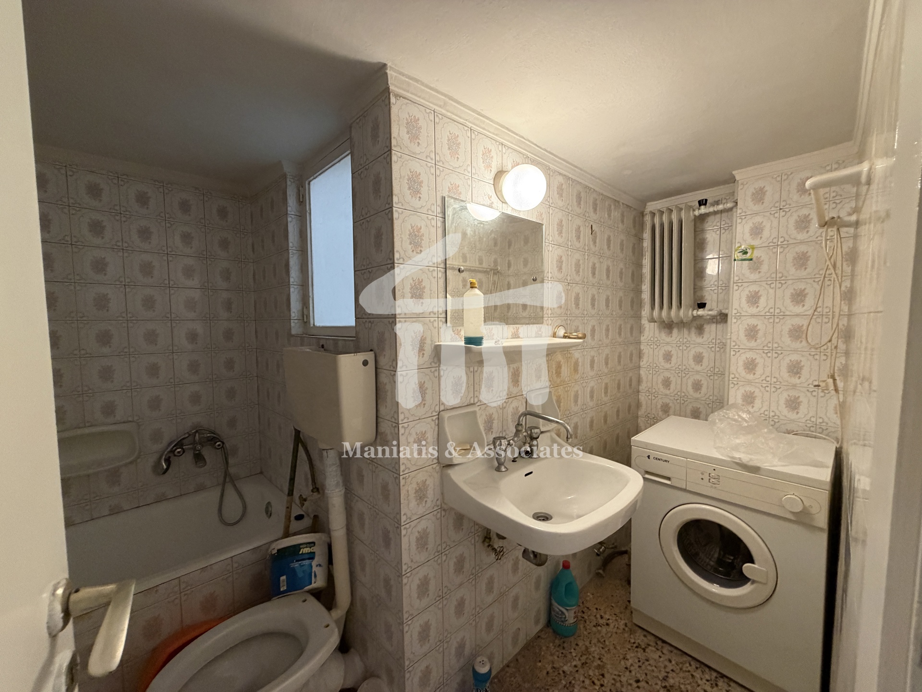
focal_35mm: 14
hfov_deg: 102.1
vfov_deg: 85.7
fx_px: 373
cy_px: 346
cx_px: 461
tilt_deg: -4.0
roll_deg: -0.3
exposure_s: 1/50
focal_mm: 2.22
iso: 320
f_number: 2.2
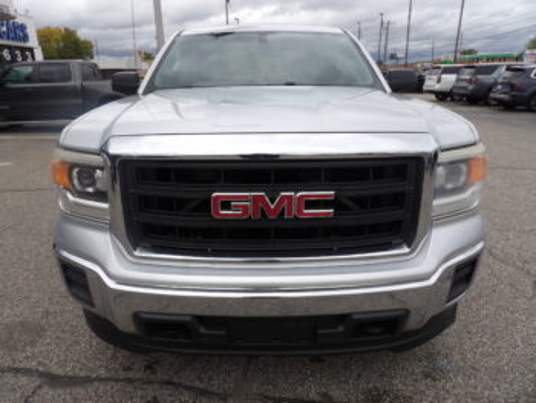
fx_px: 372
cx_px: 268
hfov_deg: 71.6
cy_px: 202
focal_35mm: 24
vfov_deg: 56.9
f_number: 3.2
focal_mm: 4.3
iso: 100
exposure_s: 1/555
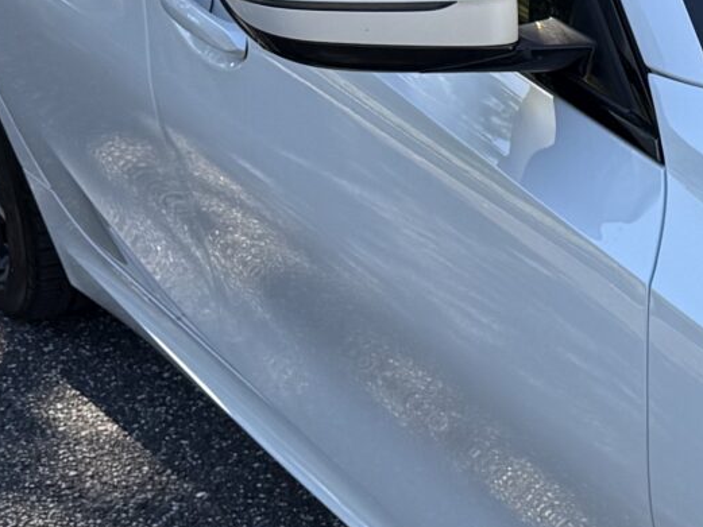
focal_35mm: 118
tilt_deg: -31.3
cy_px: 504
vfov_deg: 12.4
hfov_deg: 14.5
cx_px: 1299
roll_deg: +1.0
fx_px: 2397
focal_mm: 6.76
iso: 80
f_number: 1.78
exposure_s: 1/1018
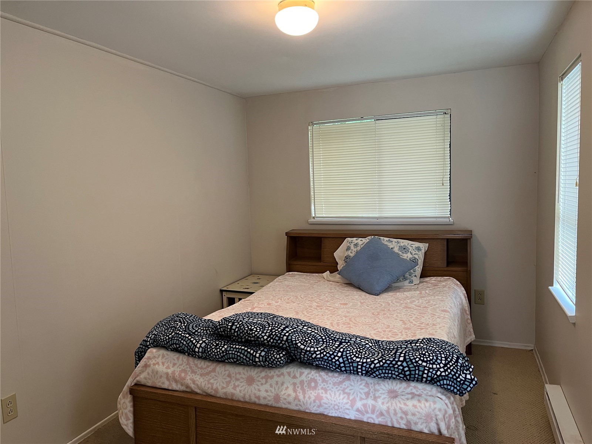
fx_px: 445
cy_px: 222
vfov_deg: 53.1
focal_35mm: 26
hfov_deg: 67.3
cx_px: 296
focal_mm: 5.1
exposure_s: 1/60
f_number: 1.6
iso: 125
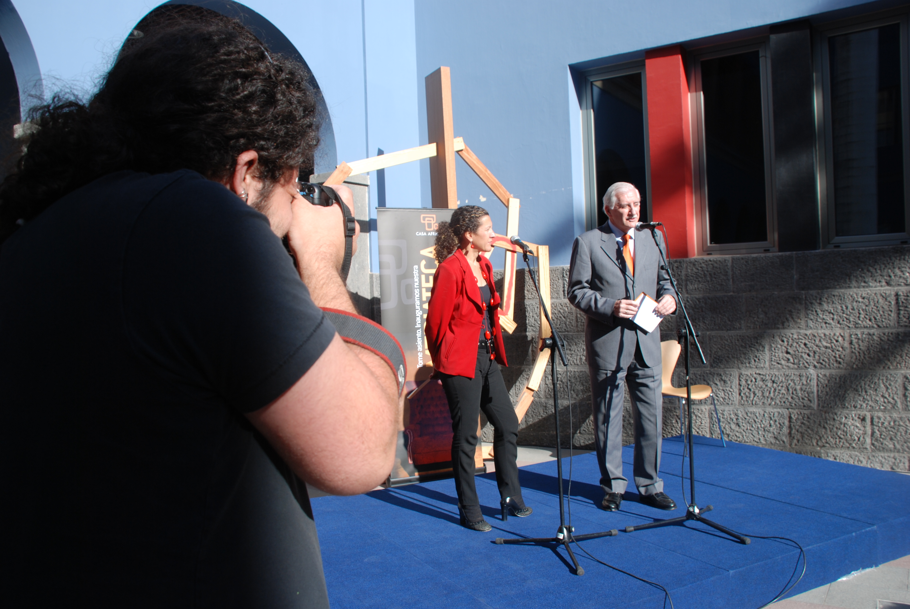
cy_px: 304
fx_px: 759
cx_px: 455
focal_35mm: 30
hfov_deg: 61.9
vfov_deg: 43.7
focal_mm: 20
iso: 100
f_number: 6.3
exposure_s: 1/160
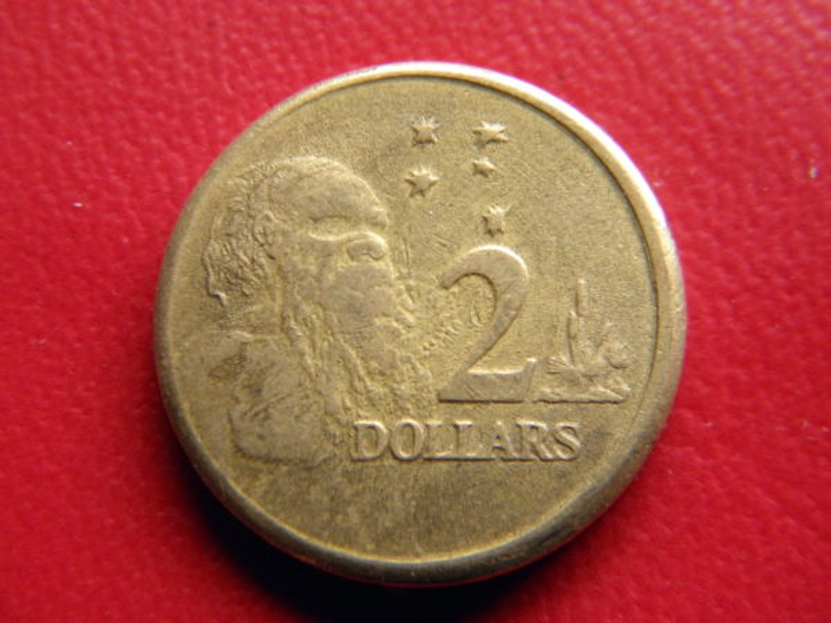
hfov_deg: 24.4
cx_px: 416
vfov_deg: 18.4
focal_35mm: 80
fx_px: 1920
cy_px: 312
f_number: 4.4
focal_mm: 14.3
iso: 320
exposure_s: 1/50
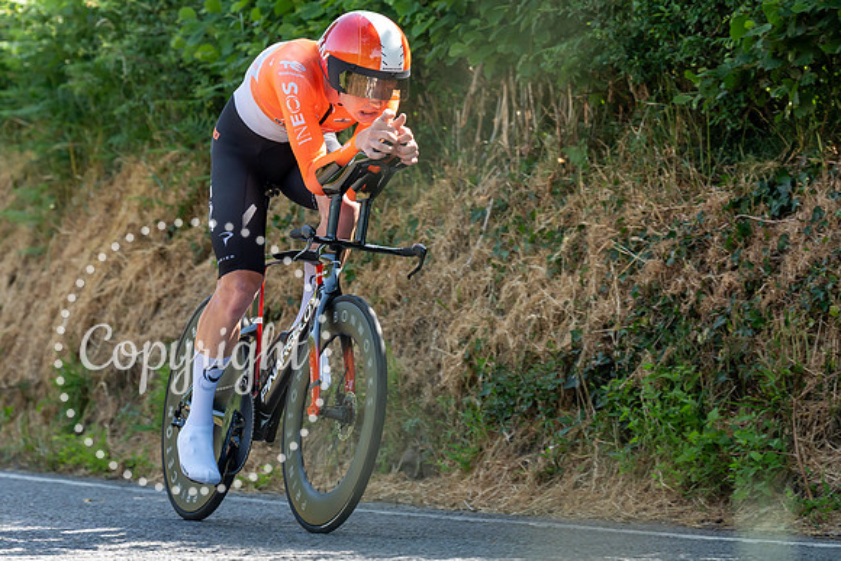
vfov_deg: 6.4
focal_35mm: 216
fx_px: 5050
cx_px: 392
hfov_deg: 9.5
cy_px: 301
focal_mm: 130
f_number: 3.5
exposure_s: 1/1000
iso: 500
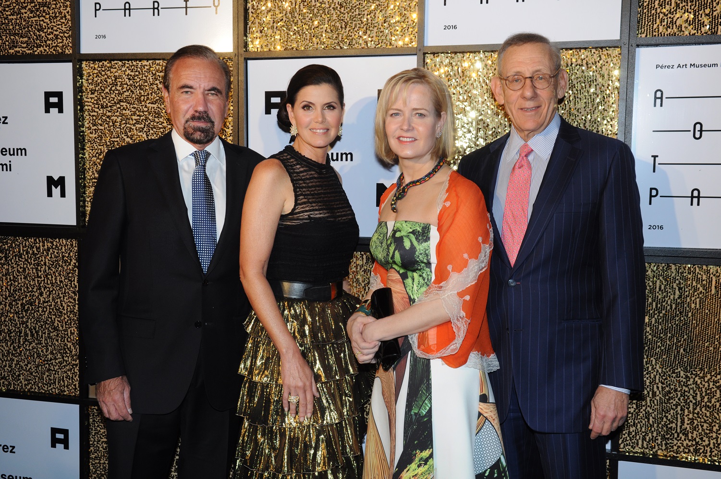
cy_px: 240
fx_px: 780
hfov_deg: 49.6
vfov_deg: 34.1
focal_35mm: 39
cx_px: 360
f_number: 5.6
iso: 400
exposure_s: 1/80
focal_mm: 26
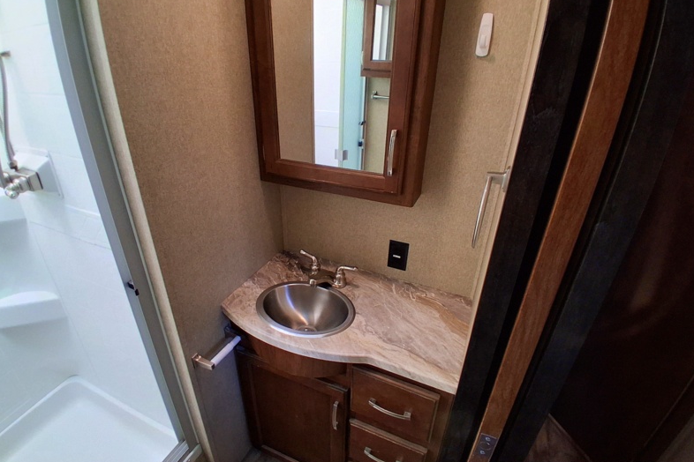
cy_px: 225
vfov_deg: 67.4
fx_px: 347
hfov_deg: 90.0
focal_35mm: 18
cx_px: 344
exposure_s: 1/40
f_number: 2.2
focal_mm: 1.4
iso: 160
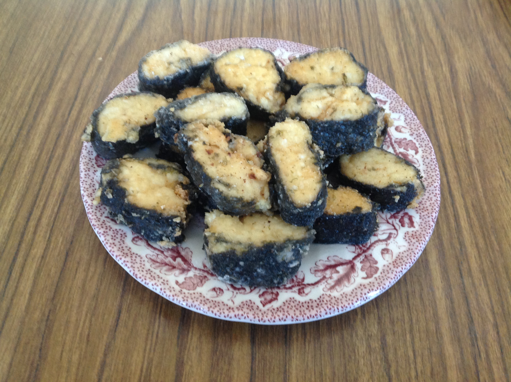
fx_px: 516
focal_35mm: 35
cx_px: 256
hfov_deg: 52.7
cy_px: 191
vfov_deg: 40.6
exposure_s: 1/15
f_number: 2.4
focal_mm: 4.28
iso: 200
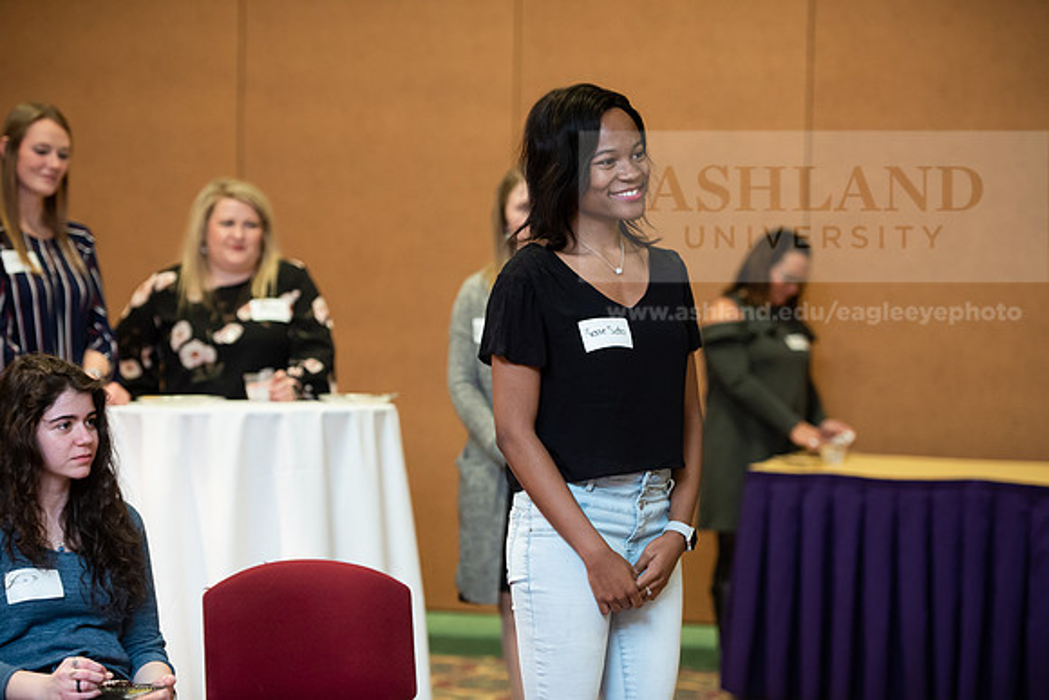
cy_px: 350
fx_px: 3060
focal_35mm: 105
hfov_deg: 19.5
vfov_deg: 13.0
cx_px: 524
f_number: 2.8
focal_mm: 105
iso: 2000
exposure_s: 1/200
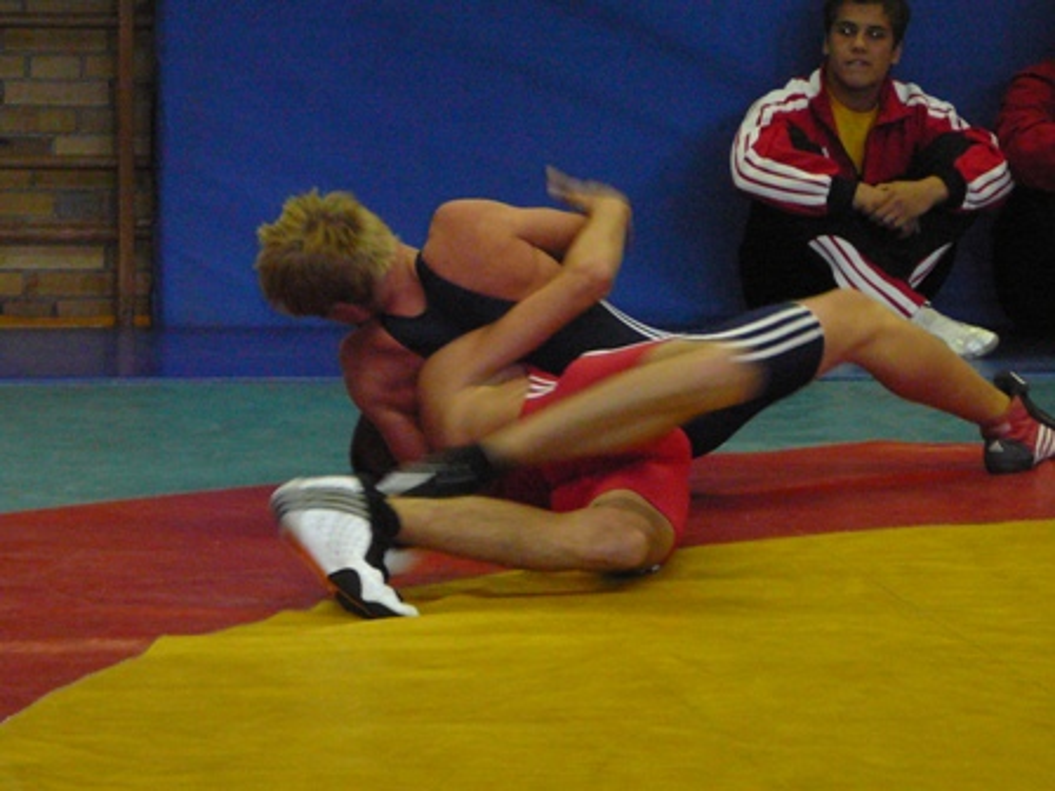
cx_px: 528
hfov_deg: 12.3
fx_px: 4876
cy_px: 396
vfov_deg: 9.3
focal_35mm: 160
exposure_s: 1/30
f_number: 3.9
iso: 400
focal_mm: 19
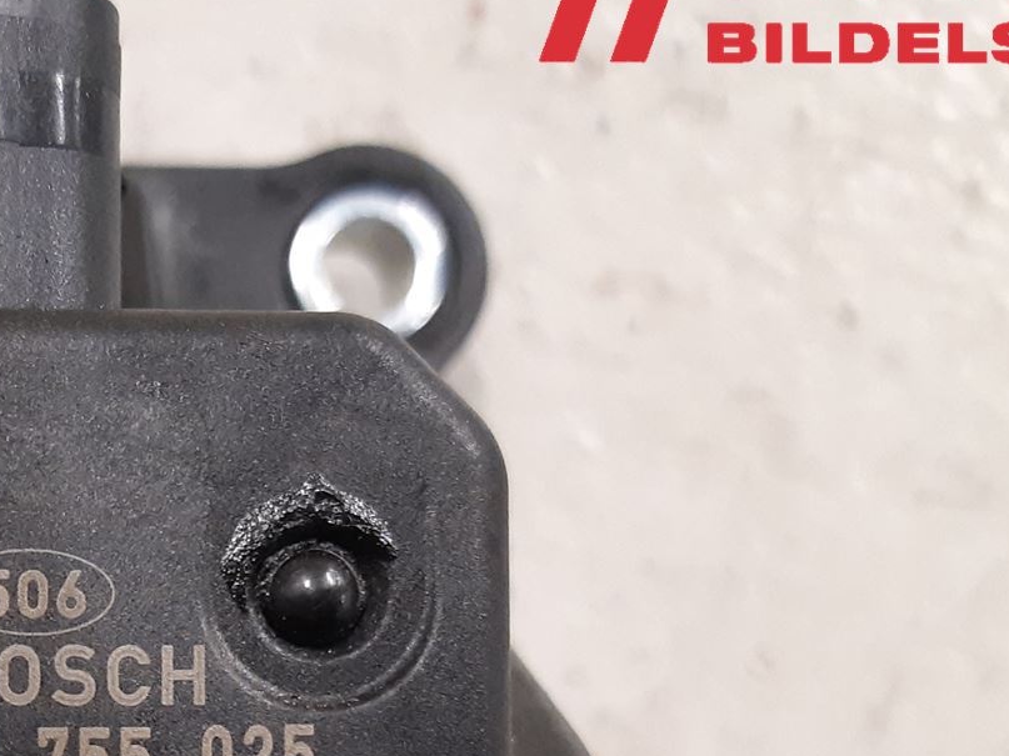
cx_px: 26
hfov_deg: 27.8
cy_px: 811
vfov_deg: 21.2
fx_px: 1924
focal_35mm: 66
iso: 250
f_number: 1.7
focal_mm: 3.93
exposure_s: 1/33
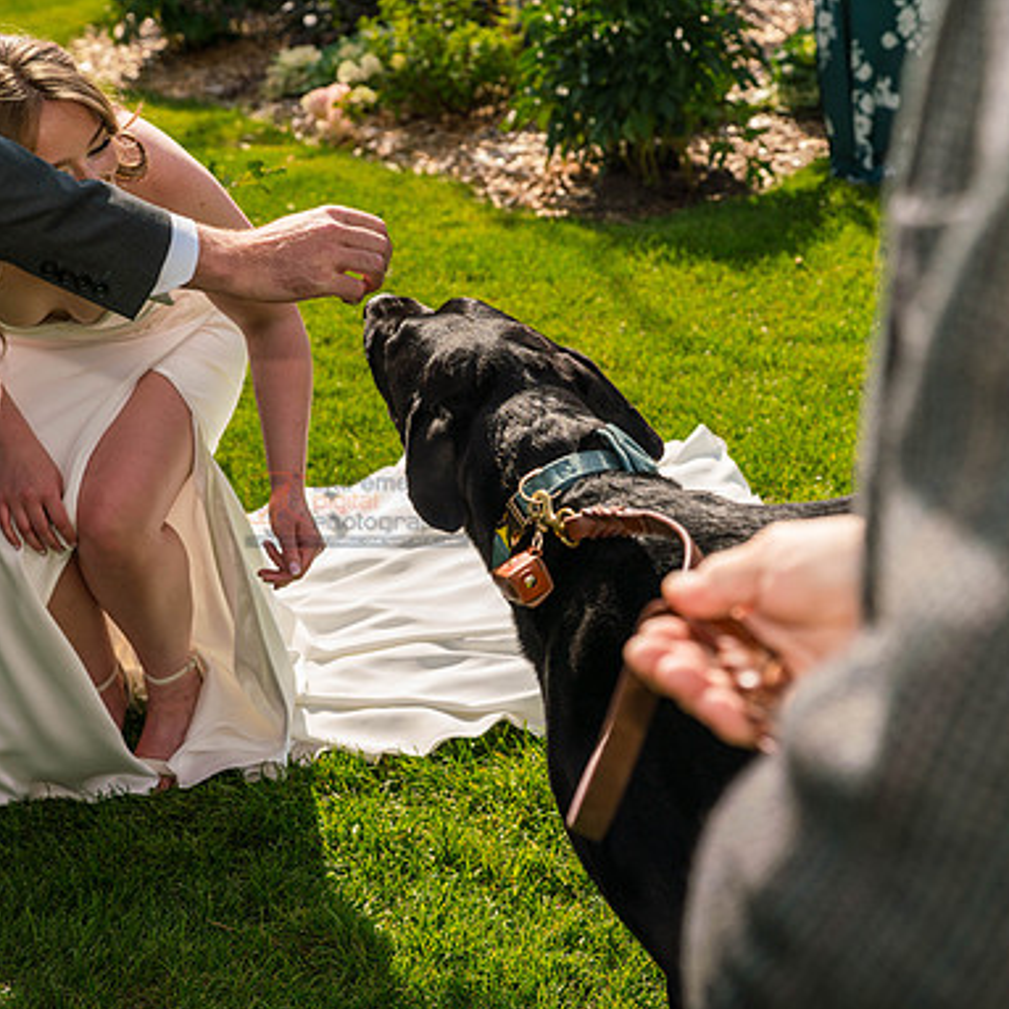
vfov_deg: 27.3
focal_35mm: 63
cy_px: 507
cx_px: 358
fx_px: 2078
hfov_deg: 27.2
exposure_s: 1/2500
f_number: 4.5
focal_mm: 49
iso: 400
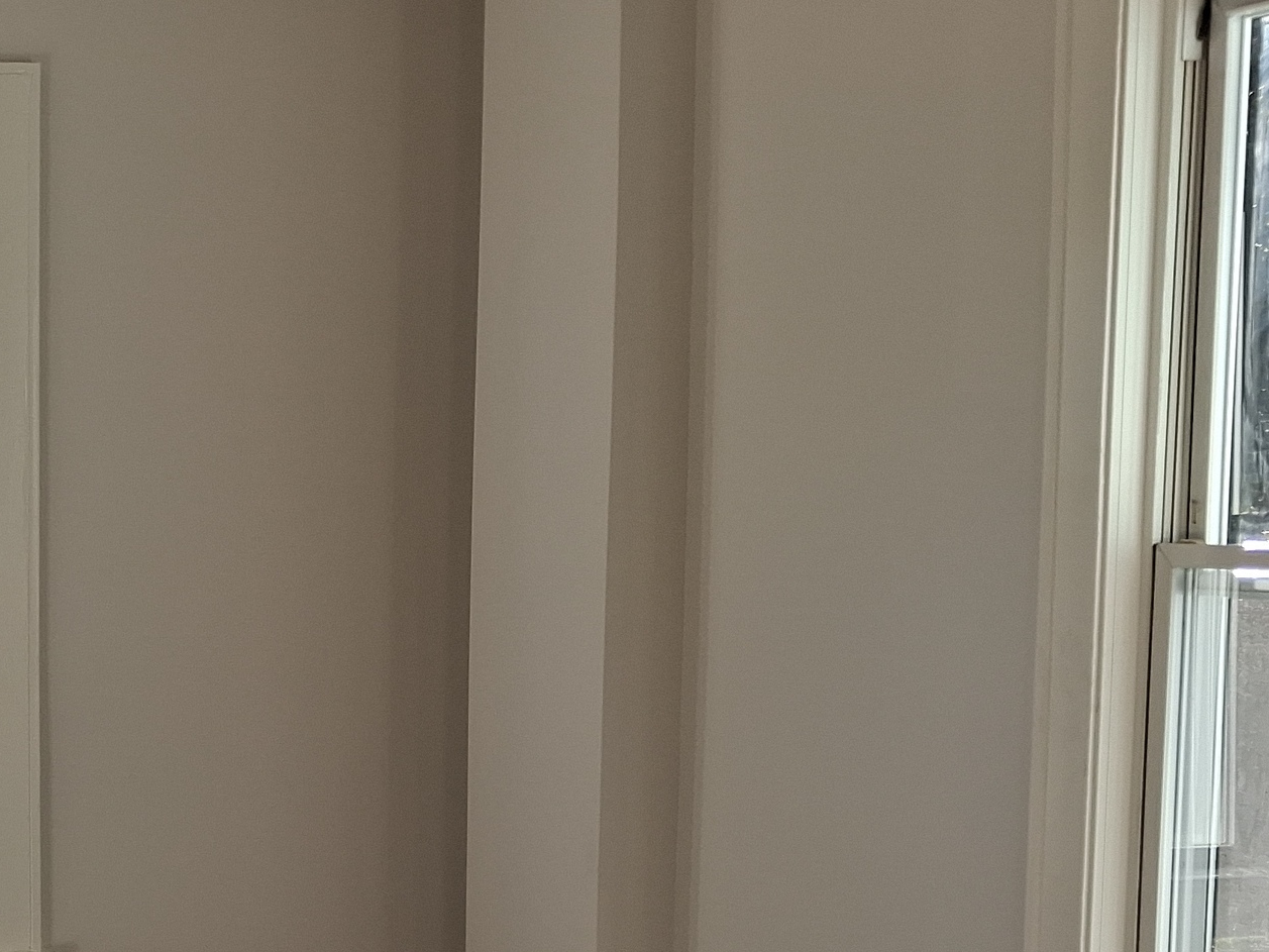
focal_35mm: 66
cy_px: 775
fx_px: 2420
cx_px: -46
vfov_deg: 21.9
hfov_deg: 27.4
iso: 25
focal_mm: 4
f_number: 1.8
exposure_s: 1/100
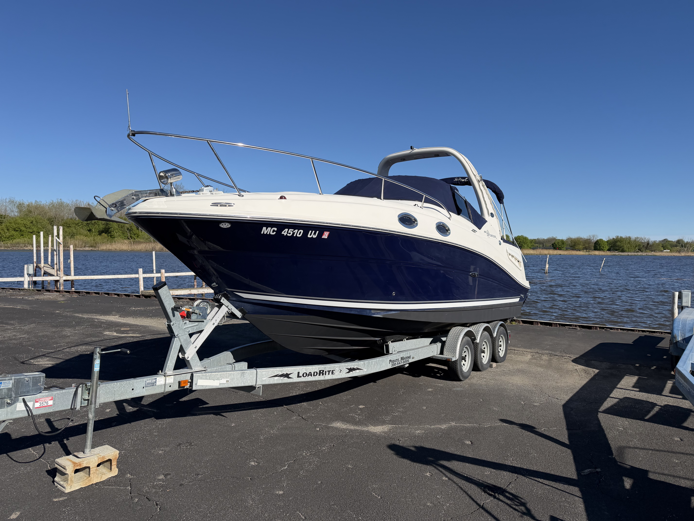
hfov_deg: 71.6
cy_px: 260
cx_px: 347
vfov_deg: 56.8
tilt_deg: +1.7
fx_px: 481
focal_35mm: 24
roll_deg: -0.9
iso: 80
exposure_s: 1/6711
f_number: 1.78
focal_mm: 6.76
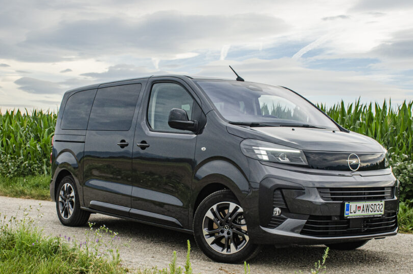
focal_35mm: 57
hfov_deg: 35.1
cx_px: 216
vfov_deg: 23.6
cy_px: 164
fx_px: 652
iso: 500
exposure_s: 1/250
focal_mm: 30
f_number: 6.3
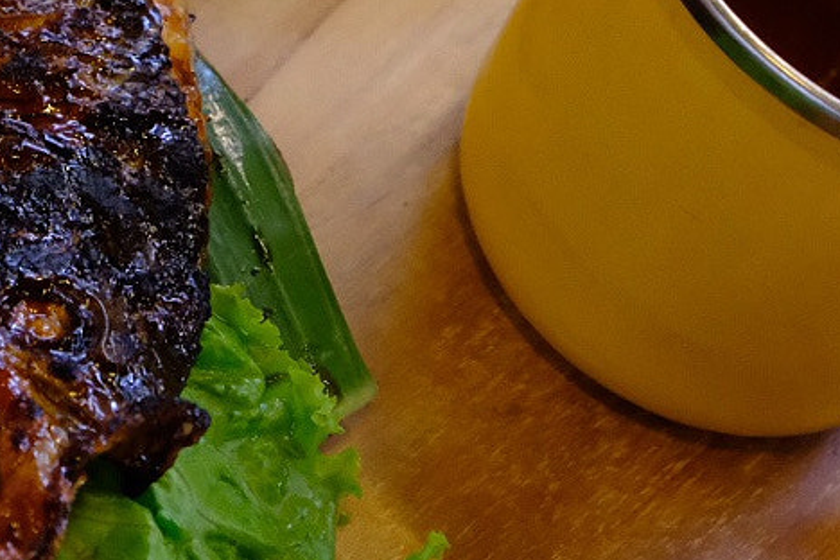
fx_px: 3033
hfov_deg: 15.1
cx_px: -212
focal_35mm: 130
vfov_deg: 10.2
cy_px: -293
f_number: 4
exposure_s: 1/60
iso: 3200
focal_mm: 25.4
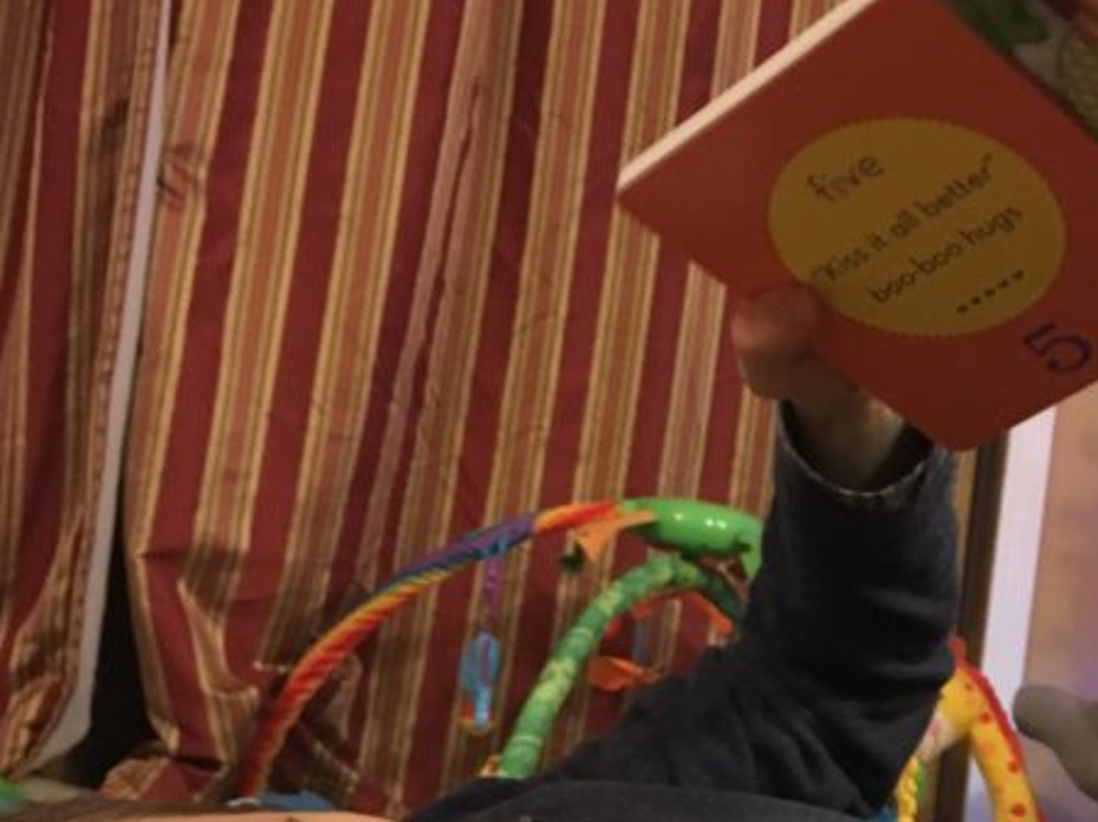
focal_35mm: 66
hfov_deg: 28.1
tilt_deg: -3.0
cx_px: 1015
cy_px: 837
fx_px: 2092
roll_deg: -6.5
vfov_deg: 21.4
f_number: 2.2
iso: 400
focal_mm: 4.15
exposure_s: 1/15
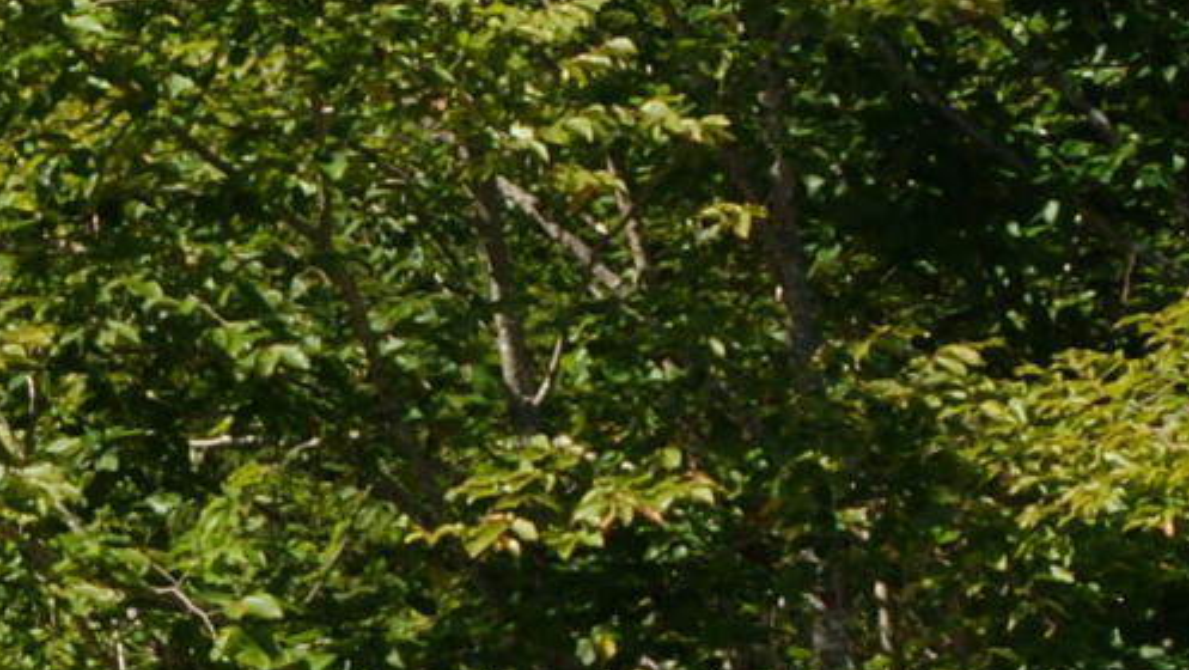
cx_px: -526
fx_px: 20911
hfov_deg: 3.2
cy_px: -1177
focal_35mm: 663
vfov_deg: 1.8
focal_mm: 70
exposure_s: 1/160
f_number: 10
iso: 100
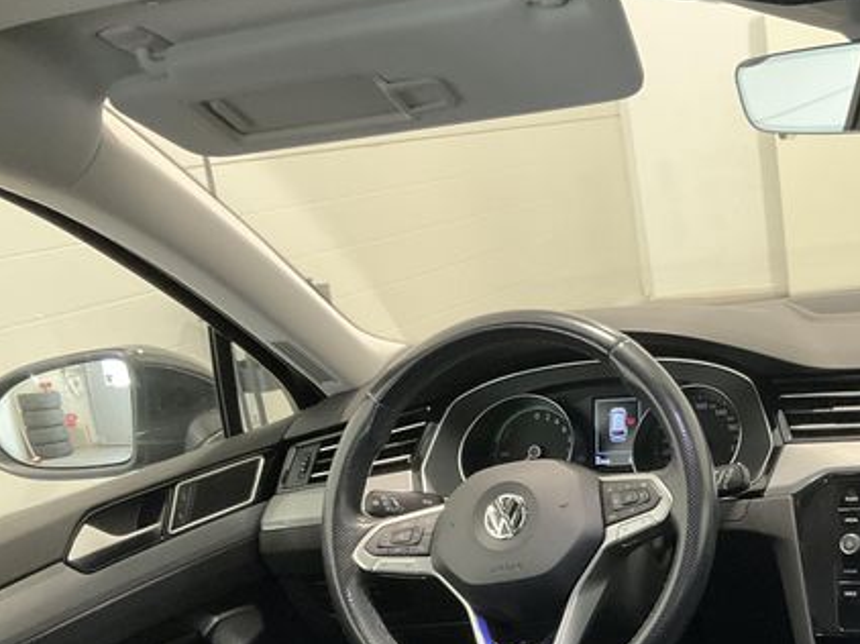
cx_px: 715
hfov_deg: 33.7
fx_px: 1366
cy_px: 565
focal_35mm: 55
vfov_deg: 25.8
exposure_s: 1/50
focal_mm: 3
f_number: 1.8
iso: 250
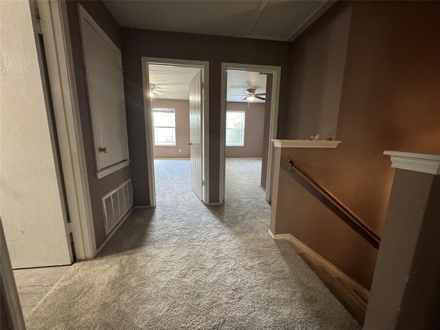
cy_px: 165
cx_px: 220
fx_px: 178
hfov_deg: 102.1
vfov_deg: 85.7
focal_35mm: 14
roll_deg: -1.3
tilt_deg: -10.3
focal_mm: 2.22
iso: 640
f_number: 2.2
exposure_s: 1/60
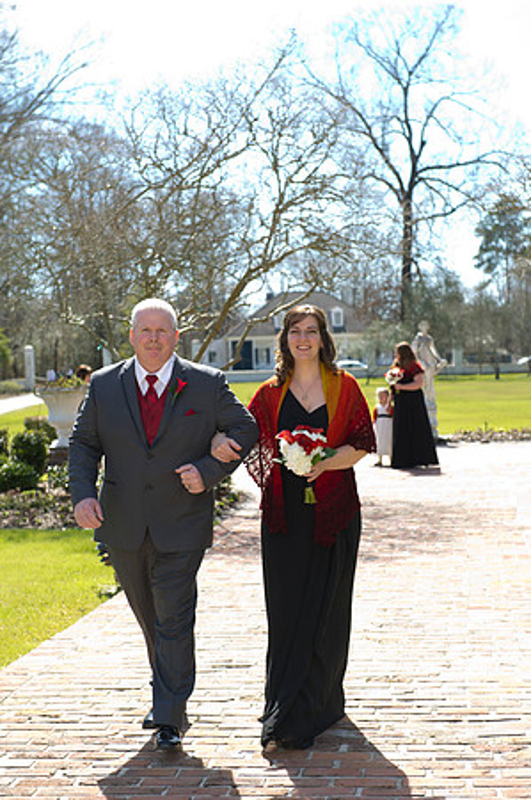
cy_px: 400
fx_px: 1552
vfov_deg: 28.9
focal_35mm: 70
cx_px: 266
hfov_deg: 19.4
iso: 100
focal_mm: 70
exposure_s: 1/200
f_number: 5.6
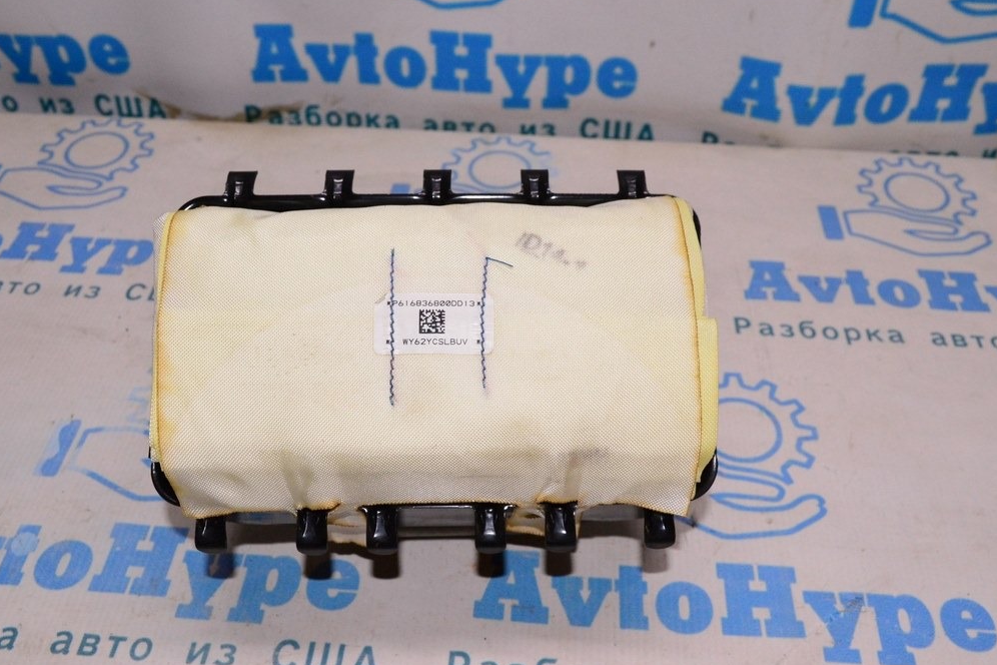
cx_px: 503
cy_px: 330
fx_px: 1025
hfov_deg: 51.9
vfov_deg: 35.9
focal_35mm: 37
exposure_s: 1/160
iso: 1600
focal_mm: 24
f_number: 8
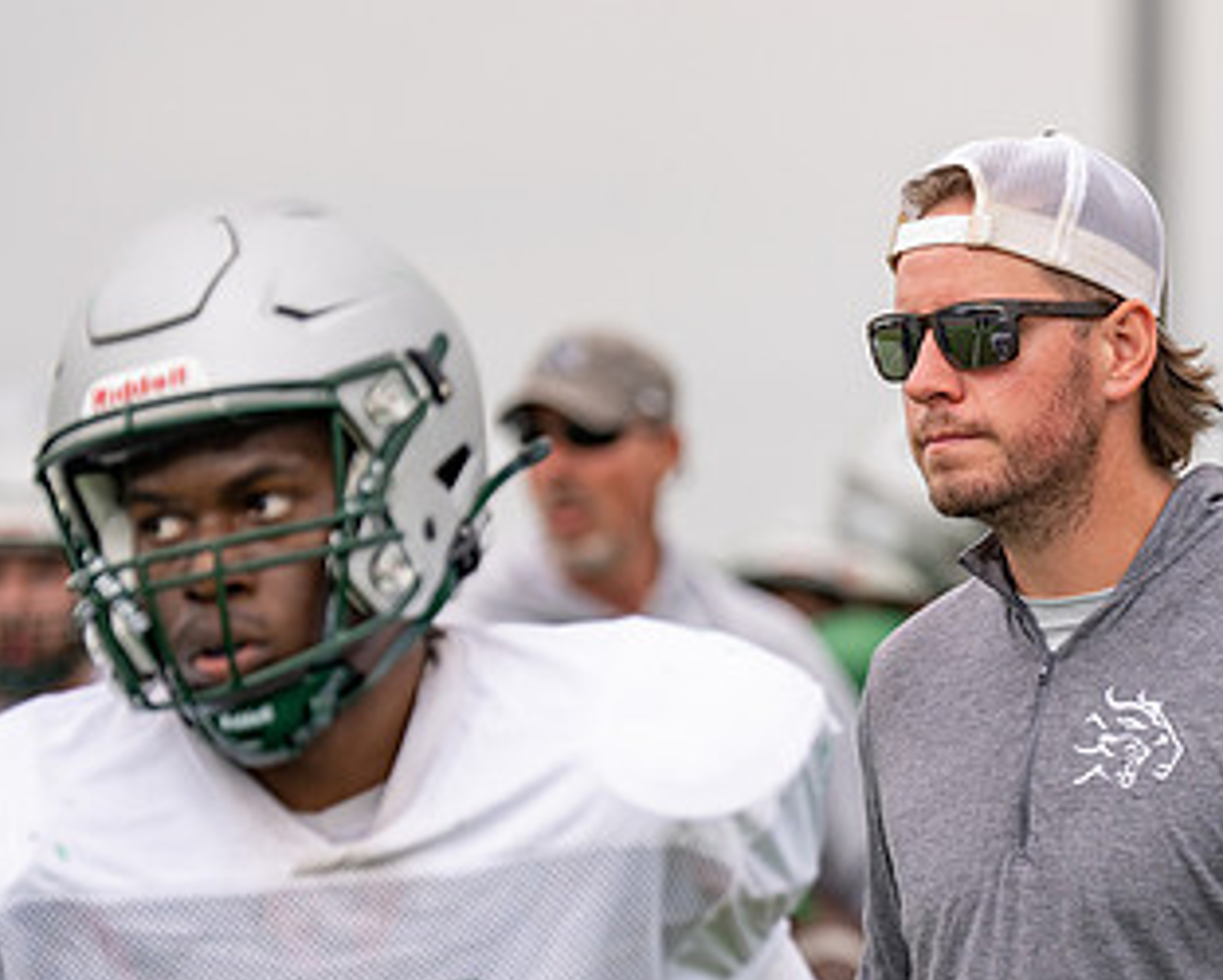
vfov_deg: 5.2
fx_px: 10721
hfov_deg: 6.5
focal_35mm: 296
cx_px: 1039
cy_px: 733
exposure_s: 1/2500
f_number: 2.8
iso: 250
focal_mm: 155
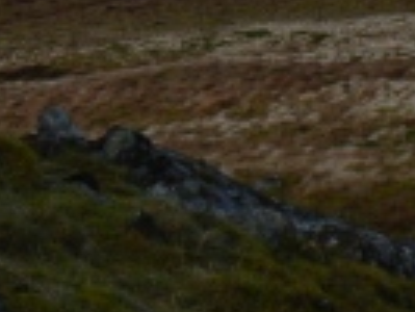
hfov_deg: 16.8
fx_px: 1404
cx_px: 181
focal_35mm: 117
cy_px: -112
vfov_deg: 12.2
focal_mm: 6
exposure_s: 1/400
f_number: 6.3
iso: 80
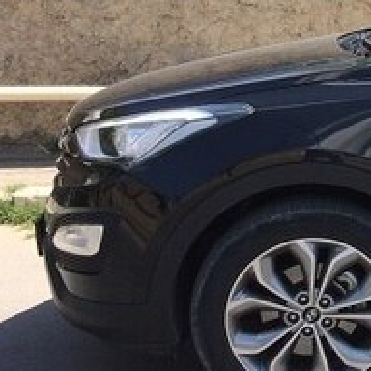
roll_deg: -1.3
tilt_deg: -11.1
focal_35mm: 88
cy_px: 150
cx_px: 613
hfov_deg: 17.1
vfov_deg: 19.7
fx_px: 1067
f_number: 2.2
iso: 32
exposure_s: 1/1053
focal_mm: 4.15
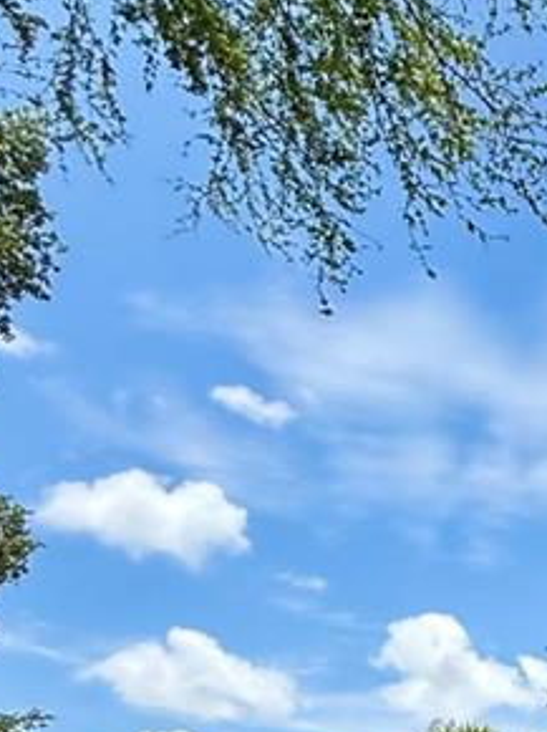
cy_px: 828
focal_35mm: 58
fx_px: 1224
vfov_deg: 29.6
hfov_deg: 19.8
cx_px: 938
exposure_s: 1/1795
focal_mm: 2.22
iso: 50
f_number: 2.2
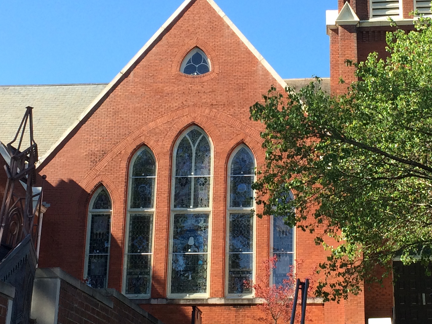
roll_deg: +1.0
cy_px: 110
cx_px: 270
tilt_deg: +20.8
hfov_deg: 26.2
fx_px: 923
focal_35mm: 74
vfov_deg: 19.8
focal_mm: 4.15
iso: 32
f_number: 2.2
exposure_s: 1/746
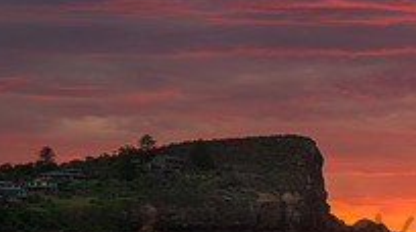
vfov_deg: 11.6
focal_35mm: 103
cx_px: 585
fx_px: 1134
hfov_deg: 18.8
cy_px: 229
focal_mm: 34.5
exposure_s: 1
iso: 64
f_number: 13
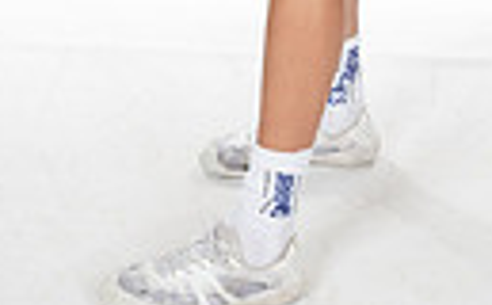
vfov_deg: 7.3
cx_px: 301
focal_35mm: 164
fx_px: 2194
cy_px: -488
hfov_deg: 12.8
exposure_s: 1/320
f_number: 7.1
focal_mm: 46
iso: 800
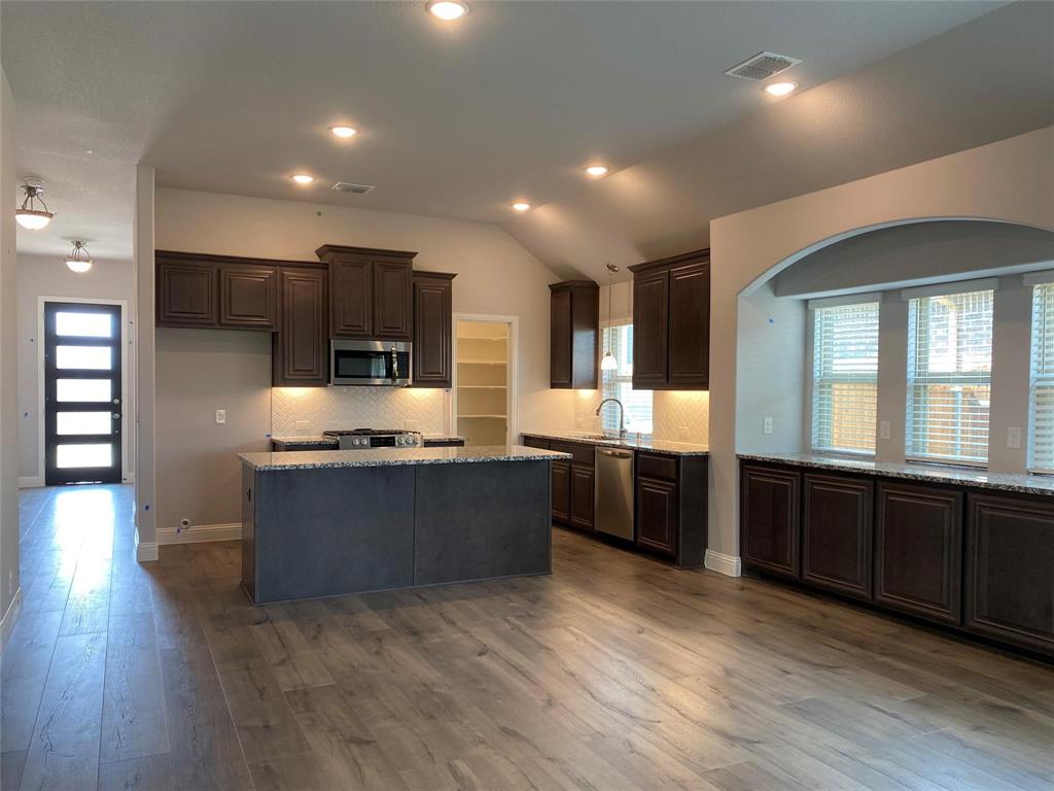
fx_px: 792
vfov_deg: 53.1
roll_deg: -0.4
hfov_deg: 67.3
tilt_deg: -1.8
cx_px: 527
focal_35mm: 26
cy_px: 396
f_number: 1.8
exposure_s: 1/60
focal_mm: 4.25
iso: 64
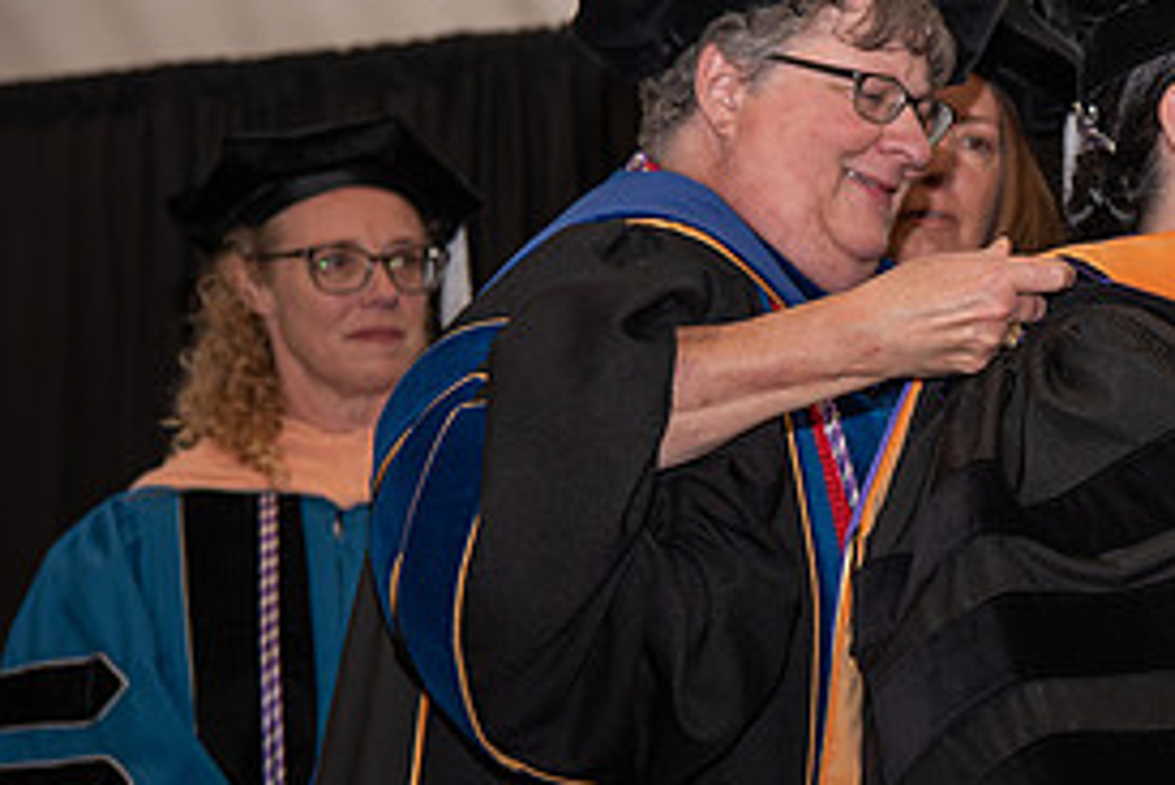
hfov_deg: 12.3
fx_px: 5388
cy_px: 453
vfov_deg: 8.3
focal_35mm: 165
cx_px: 1226
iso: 800
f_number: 5
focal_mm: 78
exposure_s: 1/125
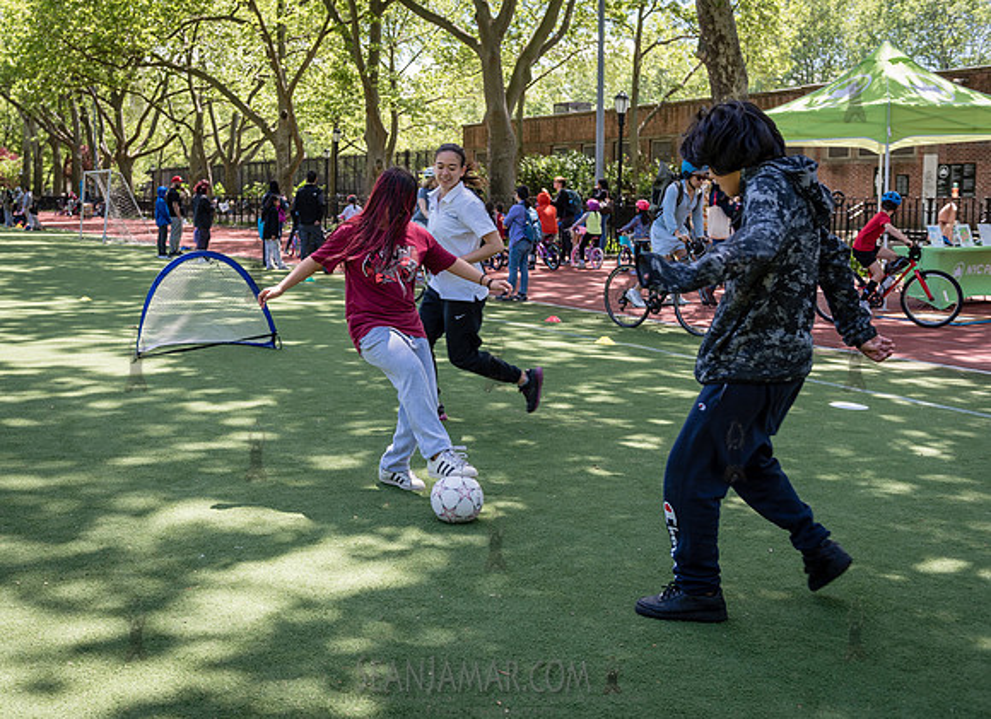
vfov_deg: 33.5
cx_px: 401
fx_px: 1196
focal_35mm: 42
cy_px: 326
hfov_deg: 44.8
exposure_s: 1/400
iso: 200
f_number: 3.5
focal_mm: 36
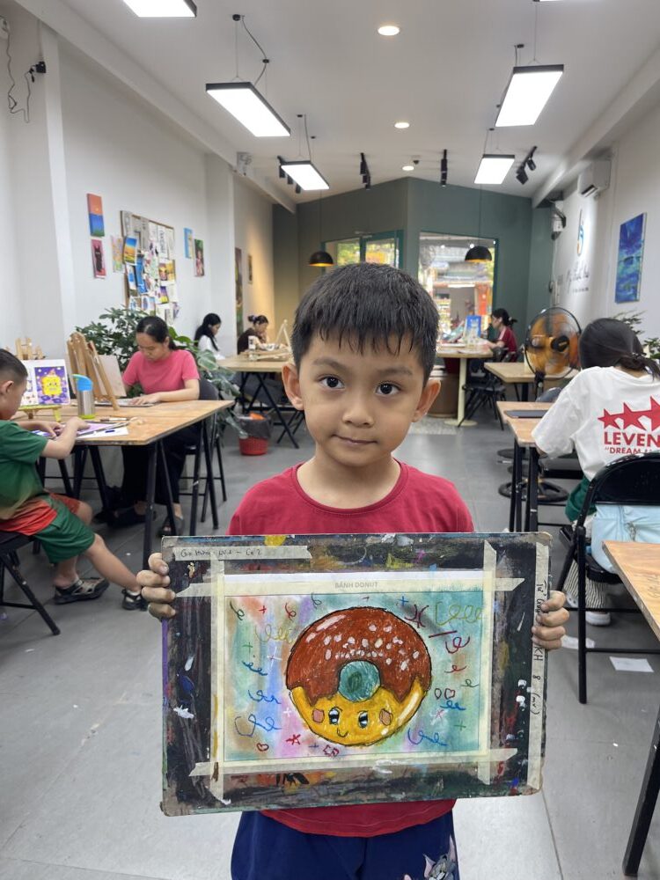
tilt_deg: -11.3
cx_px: 330
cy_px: 440
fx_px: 661
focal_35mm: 26
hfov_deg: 53.1
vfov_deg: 67.3
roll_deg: +0.8
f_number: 1.6
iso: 80
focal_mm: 5.1
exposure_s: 1/100
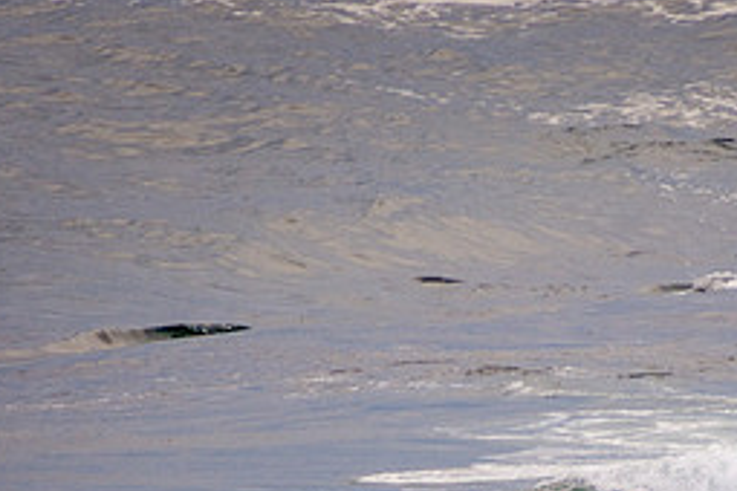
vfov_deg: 1.0
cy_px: 536
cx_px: 590
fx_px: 27901
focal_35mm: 1363
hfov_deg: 1.5
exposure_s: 1/800
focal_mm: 400
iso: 400
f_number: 5.6
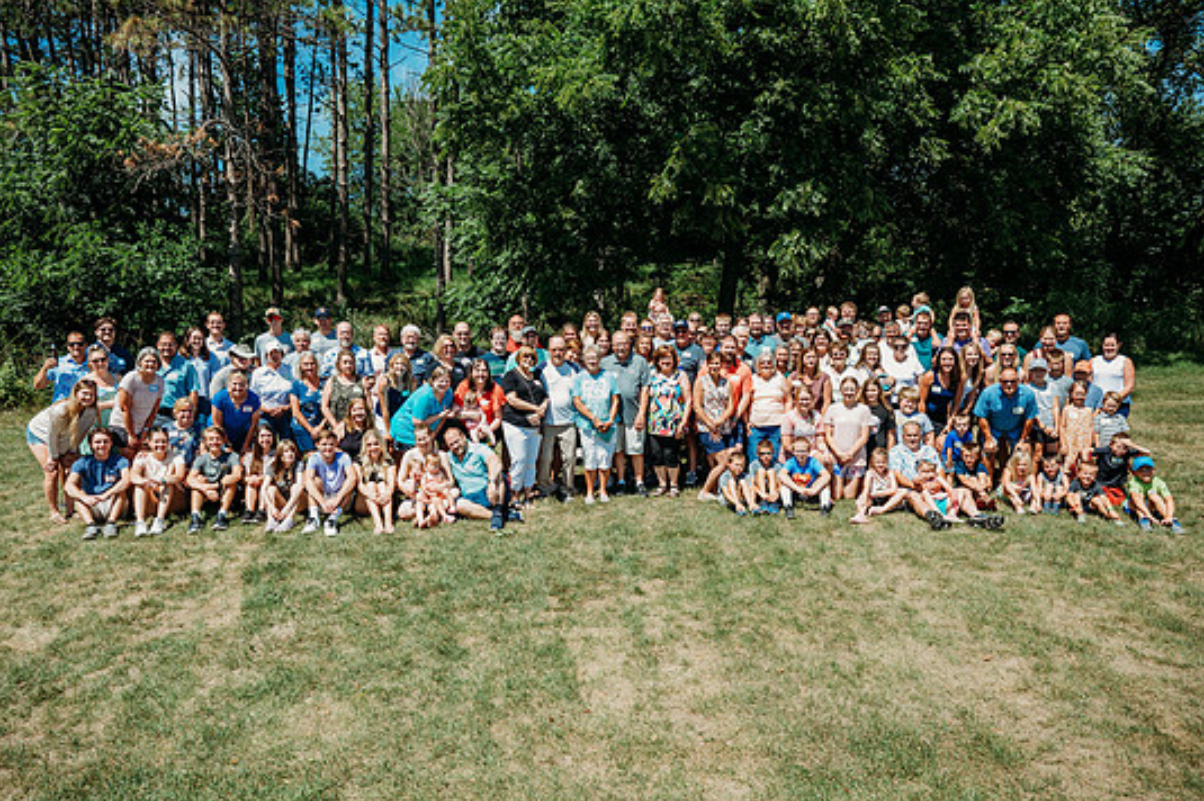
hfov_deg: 69.4
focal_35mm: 26
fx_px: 869
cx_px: 576
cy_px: 414
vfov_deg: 49.5
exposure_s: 1/500
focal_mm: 24
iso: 160
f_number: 5
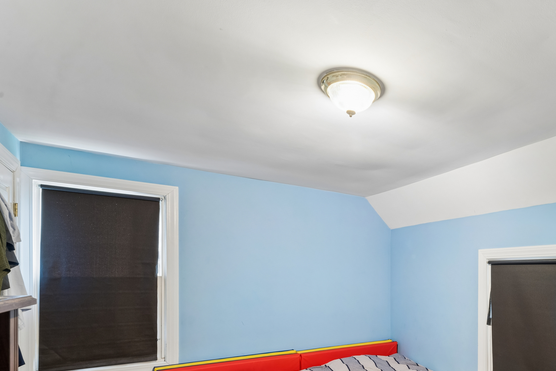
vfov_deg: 52.3
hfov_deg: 70.1
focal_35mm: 23
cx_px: 420
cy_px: 274
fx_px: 360
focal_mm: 15.2
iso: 400
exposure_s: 1
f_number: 13
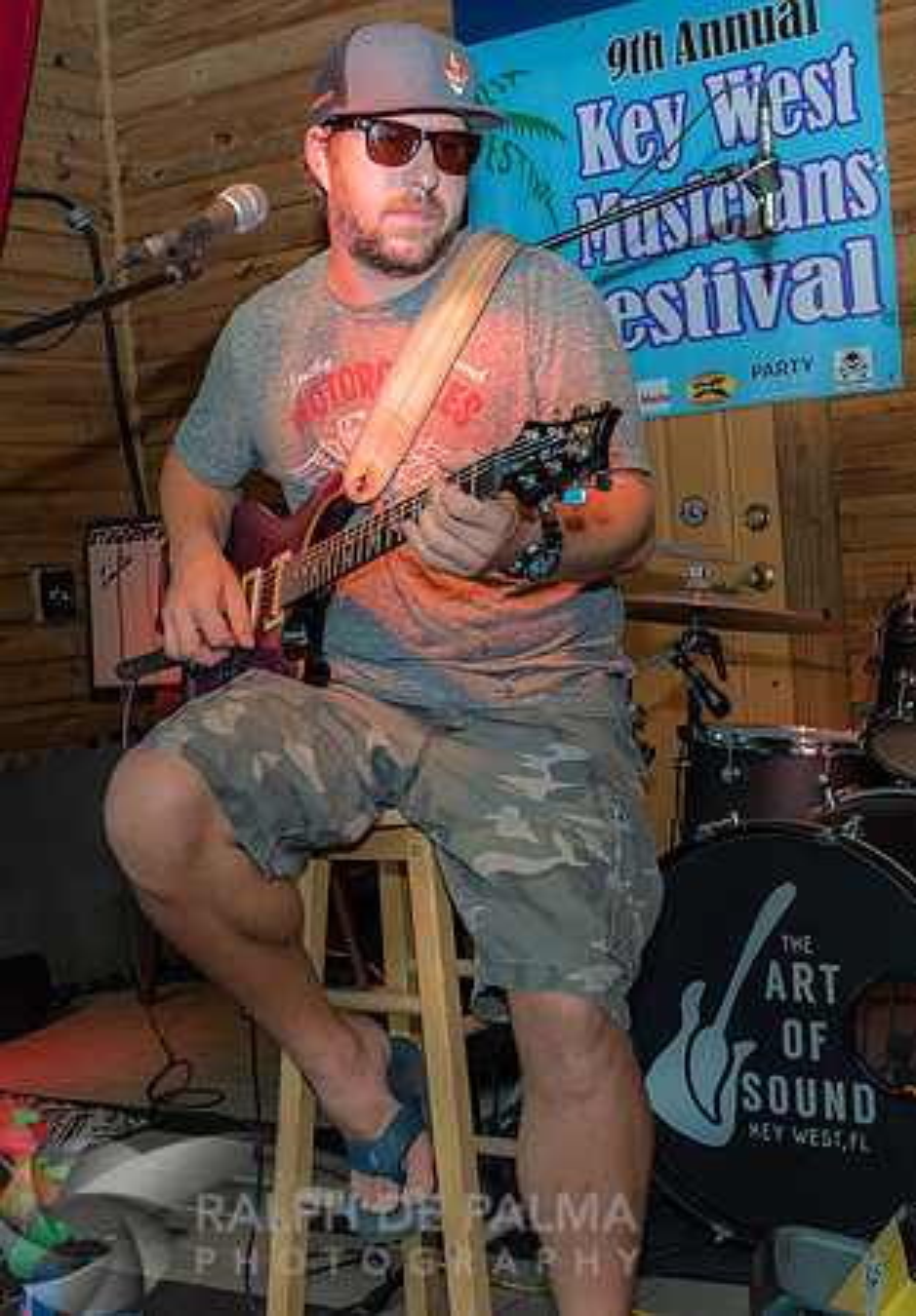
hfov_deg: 27.0
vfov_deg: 38.1
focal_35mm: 51
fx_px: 1905
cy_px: 601
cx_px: 472
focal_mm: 32
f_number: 5.6
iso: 400
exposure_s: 1/160
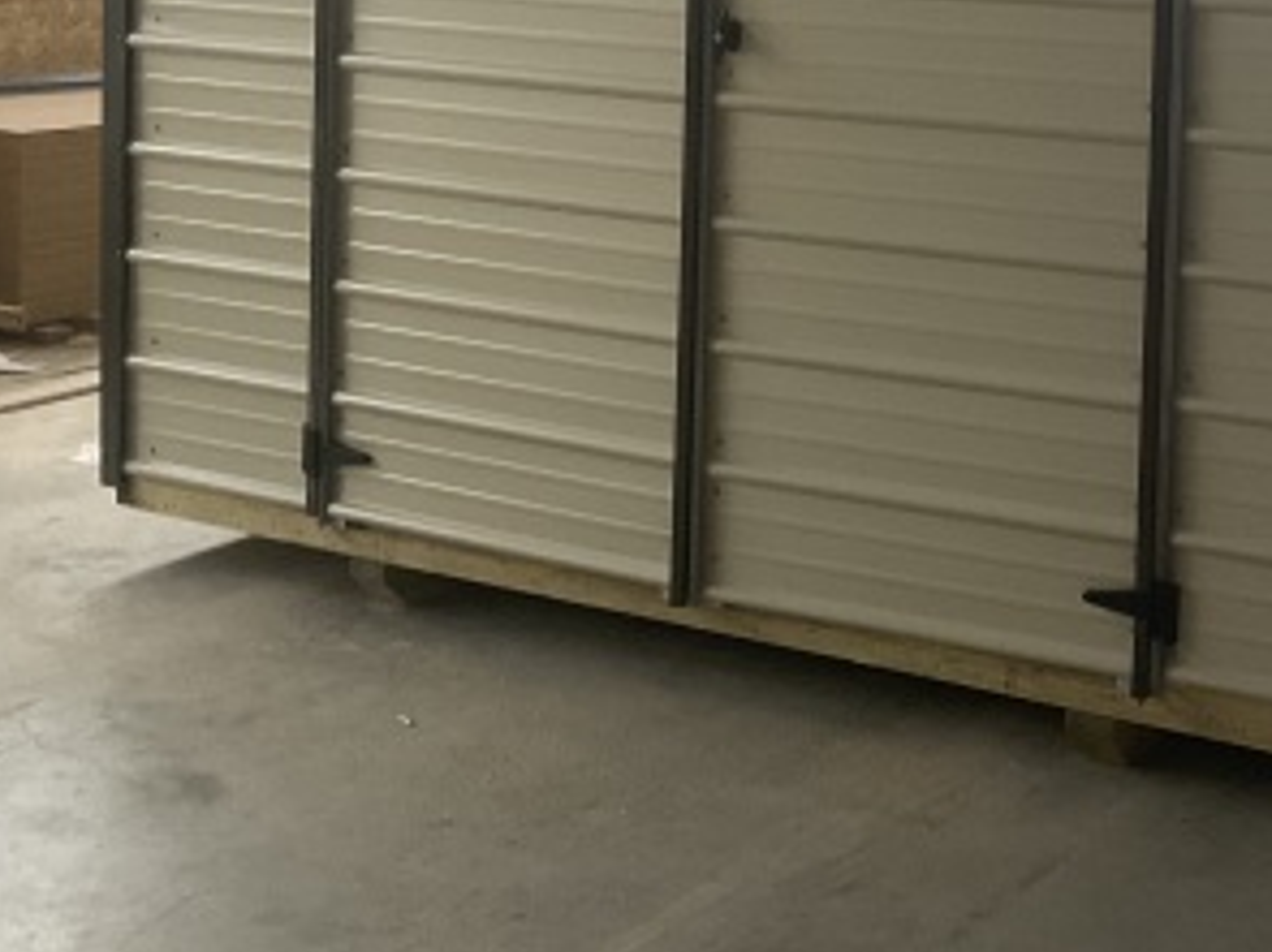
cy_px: -13
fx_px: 2314
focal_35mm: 63
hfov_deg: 29.5
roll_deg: -3.1
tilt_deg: -3.1
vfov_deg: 22.3
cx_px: 1147
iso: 64
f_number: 1.8
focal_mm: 3
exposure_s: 1/122
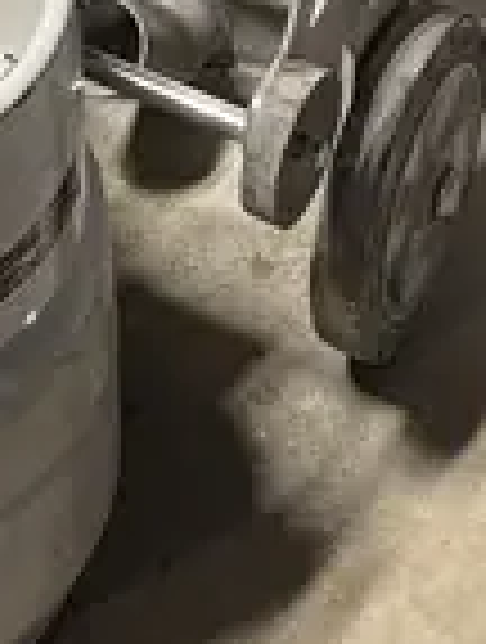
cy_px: -989
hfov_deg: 11.2
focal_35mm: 133
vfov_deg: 11.6
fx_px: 2479
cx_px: 140
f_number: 1.6
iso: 64
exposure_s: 1/60
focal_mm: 5.1
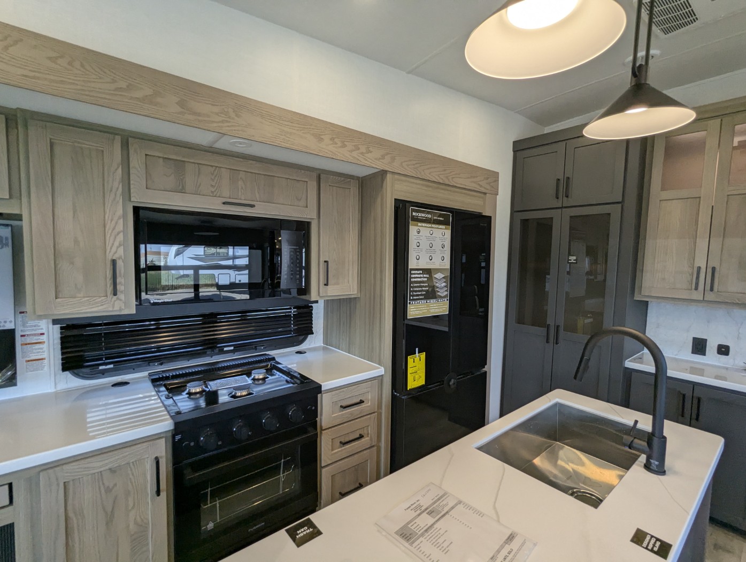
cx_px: 373
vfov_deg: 78.2
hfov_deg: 94.4
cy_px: 281
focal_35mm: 16
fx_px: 345
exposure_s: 1/155
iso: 116
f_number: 2.2
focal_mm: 2.35
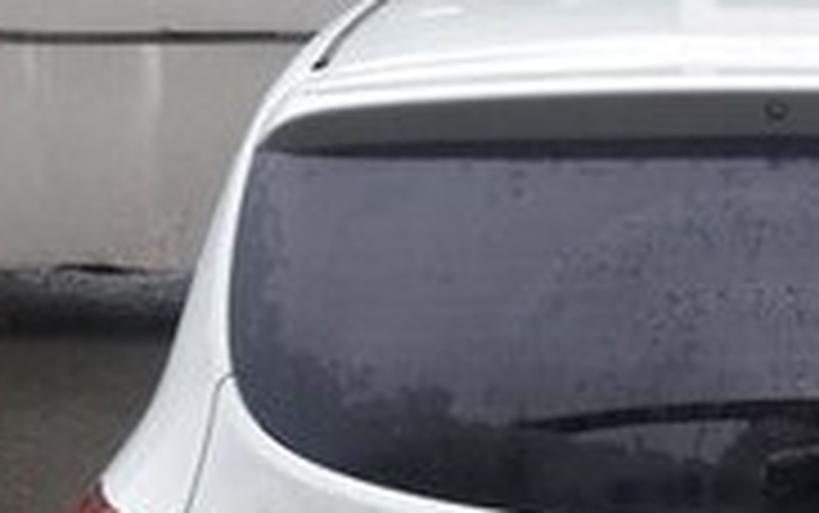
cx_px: 698
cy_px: 716
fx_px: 1809
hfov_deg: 24.9
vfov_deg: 15.2
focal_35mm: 81
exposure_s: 1/111
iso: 40
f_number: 1.9
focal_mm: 3.7
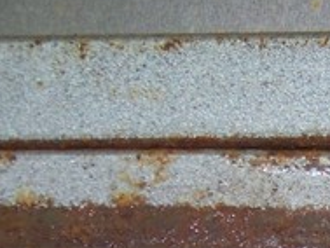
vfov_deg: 7.1
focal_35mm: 204
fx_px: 1946
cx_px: 470
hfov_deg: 9.5
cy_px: 422
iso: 200
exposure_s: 1/30
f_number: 3.2
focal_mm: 9.36
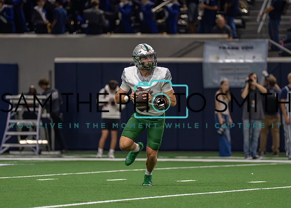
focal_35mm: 343
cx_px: 153
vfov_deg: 4.2
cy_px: 94
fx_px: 2837
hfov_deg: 5.9
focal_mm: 200
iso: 4000
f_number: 2.8
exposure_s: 1/1600
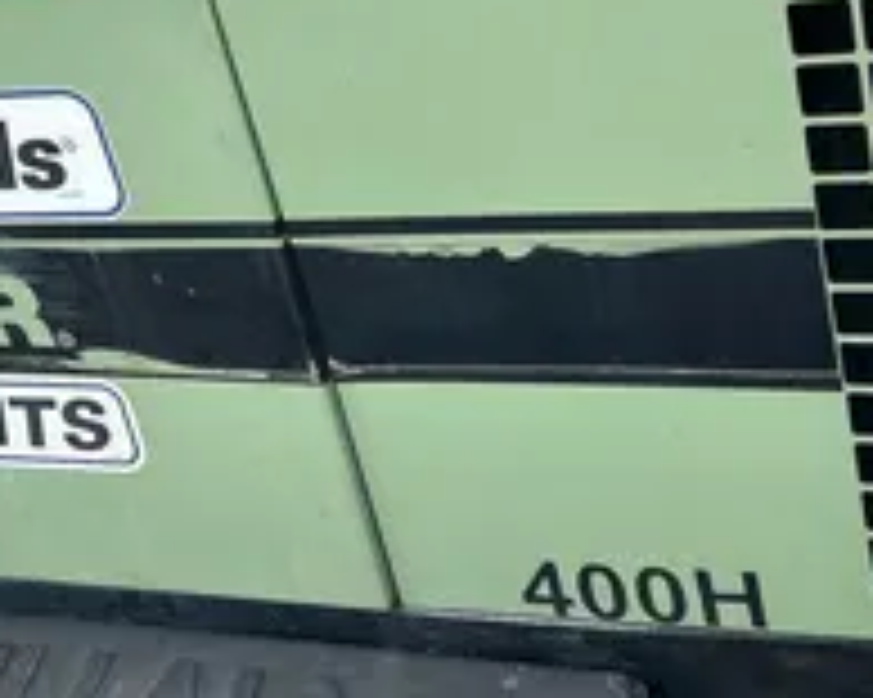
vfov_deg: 21.1
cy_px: 187
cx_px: 315
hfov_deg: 26.3
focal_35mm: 72
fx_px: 1859
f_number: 1.5
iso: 50
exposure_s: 1/2513
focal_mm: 5.7
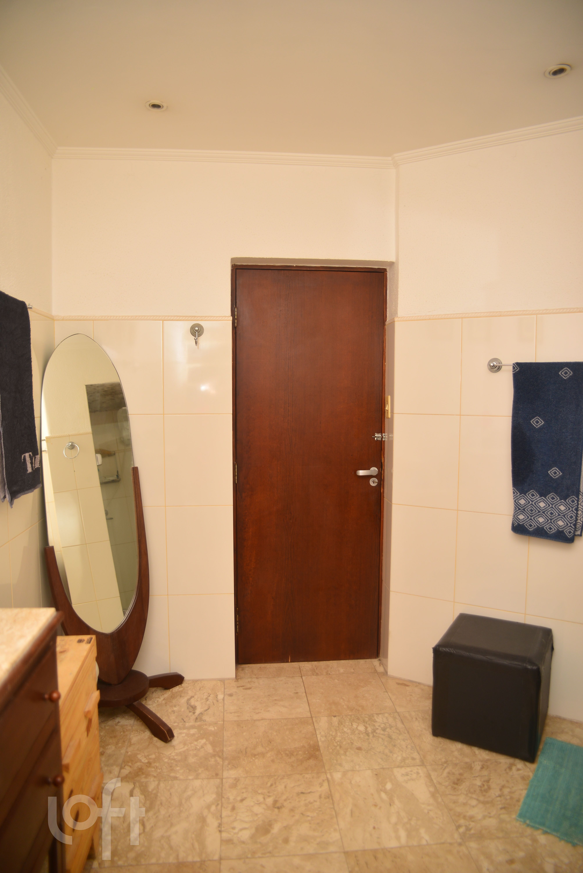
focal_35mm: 32
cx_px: 292
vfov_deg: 58.7
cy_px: 436
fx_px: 777
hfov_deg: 41.1
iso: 200
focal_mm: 32
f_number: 2.8
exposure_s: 1/200
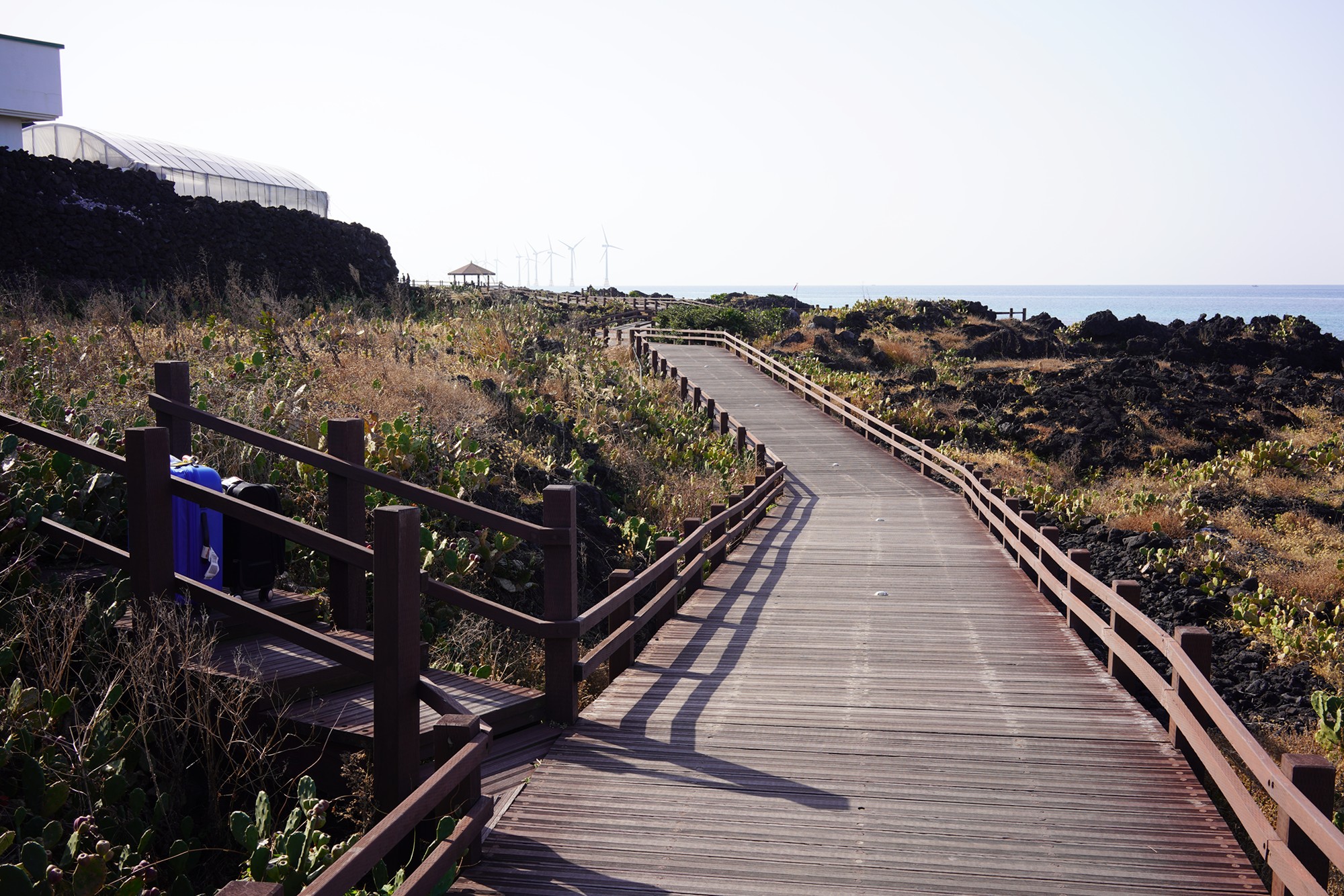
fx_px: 1307
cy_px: 448
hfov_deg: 54.4
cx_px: 672
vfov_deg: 37.9
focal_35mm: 35
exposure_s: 1/100
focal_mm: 35
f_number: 10
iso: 100
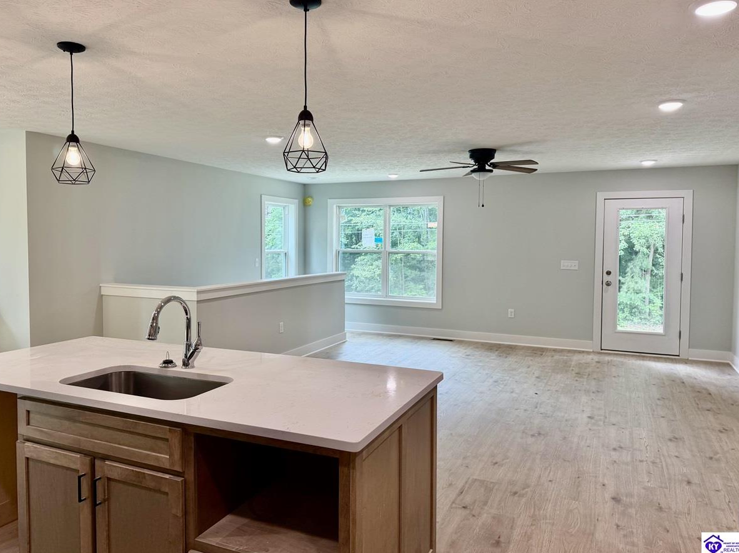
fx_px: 555
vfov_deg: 53.0
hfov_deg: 67.3
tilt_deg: -2.1
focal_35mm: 26
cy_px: 258
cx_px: 351
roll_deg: -0.2
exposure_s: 1/184
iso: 100
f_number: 1.78
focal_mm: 6.76
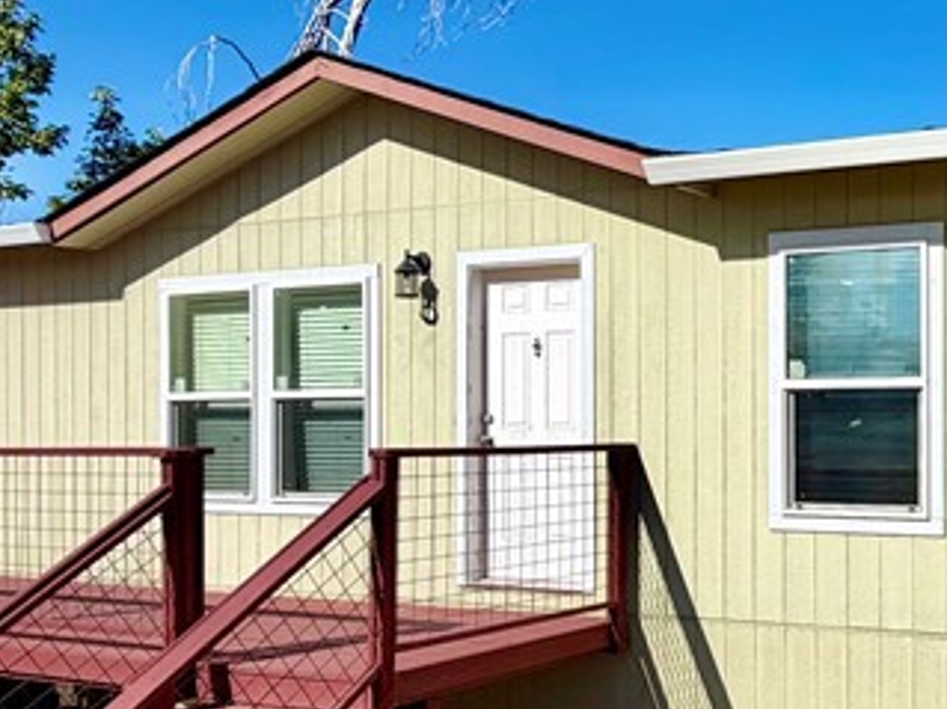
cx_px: 983
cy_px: 421
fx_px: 1231
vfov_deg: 32.1
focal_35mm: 45
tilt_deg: +1.0
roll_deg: -0.5
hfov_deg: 36.9
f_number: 2.2
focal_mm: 2.22
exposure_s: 1/1613
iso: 20
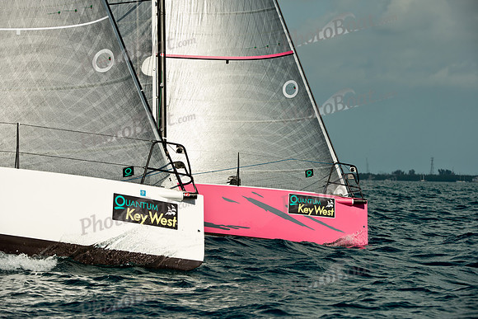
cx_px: 239
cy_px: 160
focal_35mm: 200
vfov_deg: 6.9
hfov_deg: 10.3
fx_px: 2656
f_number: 13
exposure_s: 1/1250
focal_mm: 200
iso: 400
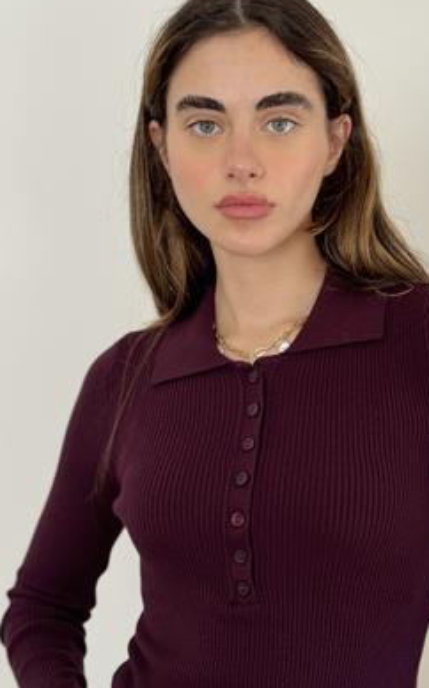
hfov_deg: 18.5
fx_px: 1311
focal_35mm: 70
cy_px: 368
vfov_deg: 29.4
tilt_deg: -2.7
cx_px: 296
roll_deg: -0.3
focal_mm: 6.76
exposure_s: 1/121
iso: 80
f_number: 1.78
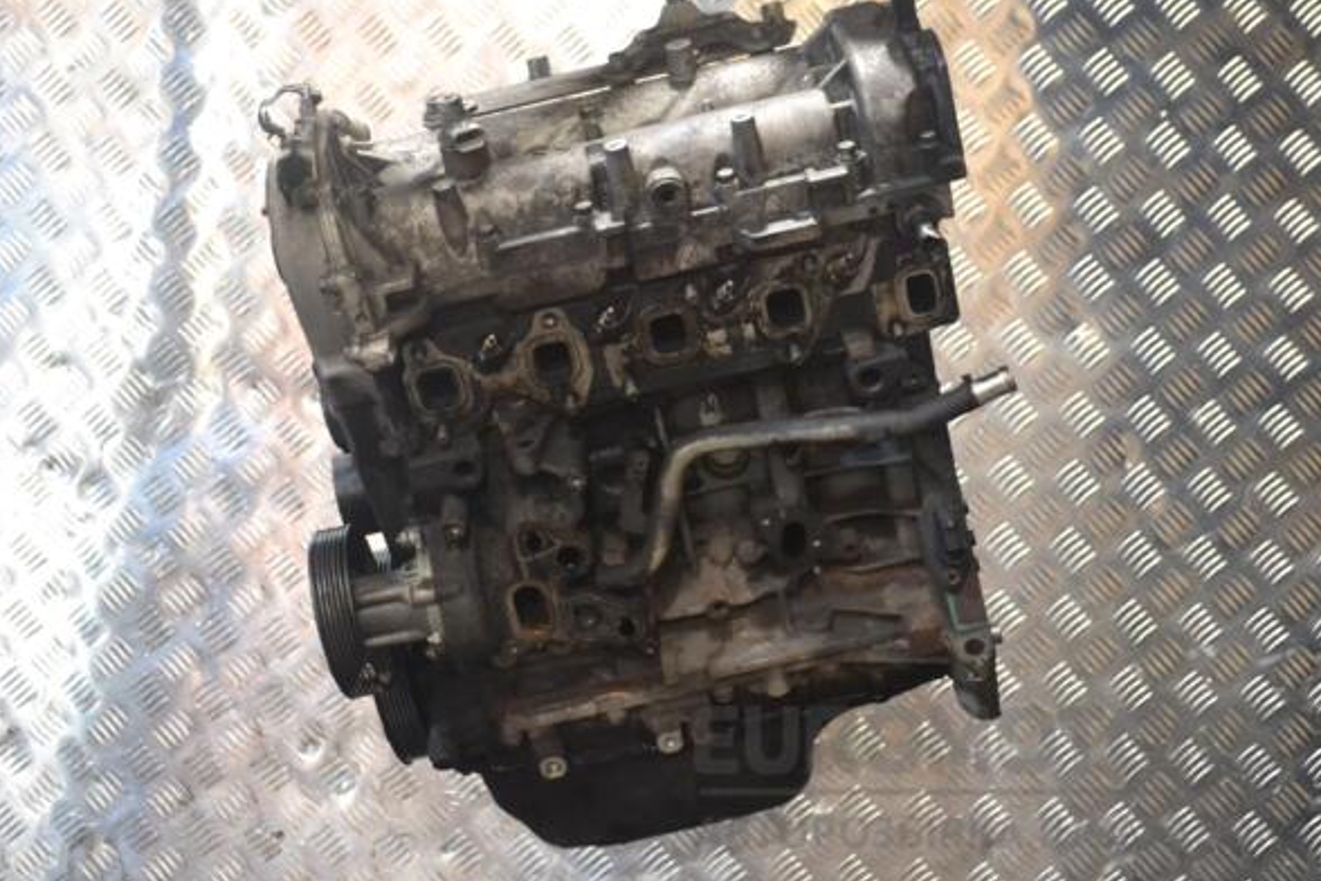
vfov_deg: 26.0
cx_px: 652
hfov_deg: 38.2
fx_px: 1908
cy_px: 440
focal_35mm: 52
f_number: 5
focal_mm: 34
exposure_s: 1/80
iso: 3200
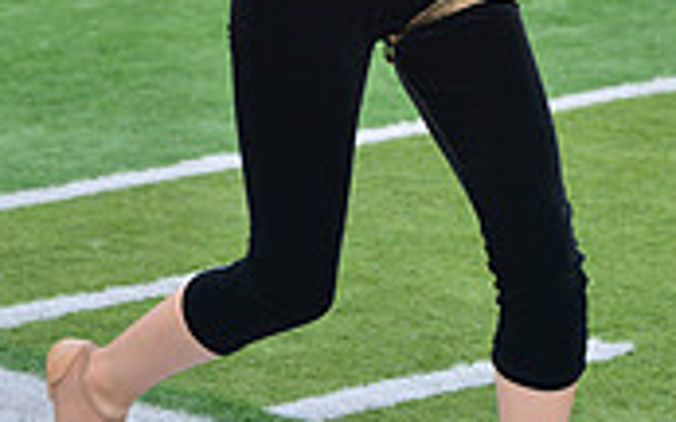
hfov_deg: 8.6
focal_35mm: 243
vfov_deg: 5.3
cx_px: 369
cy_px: -395
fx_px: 4475
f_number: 5.6
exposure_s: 1/640
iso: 200
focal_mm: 92
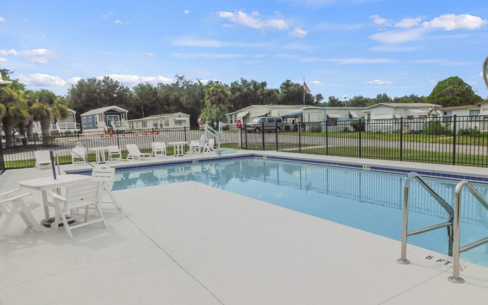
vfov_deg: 49.3
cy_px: 150
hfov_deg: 72.5
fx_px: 332
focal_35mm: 25
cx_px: 250
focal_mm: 4
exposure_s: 1/800
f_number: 6
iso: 125
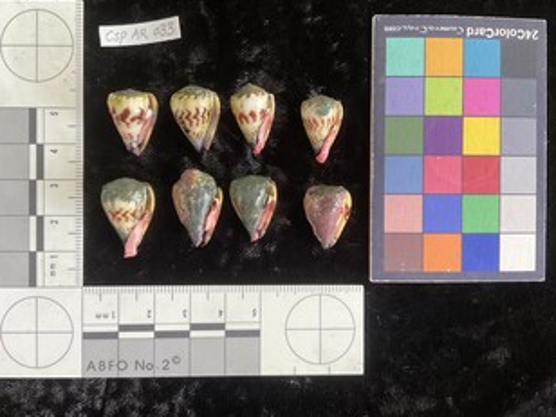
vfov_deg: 42.9
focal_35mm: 33
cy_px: 196
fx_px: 530
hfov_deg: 55.3
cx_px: 262
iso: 125
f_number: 1.8
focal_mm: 3
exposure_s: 1/60
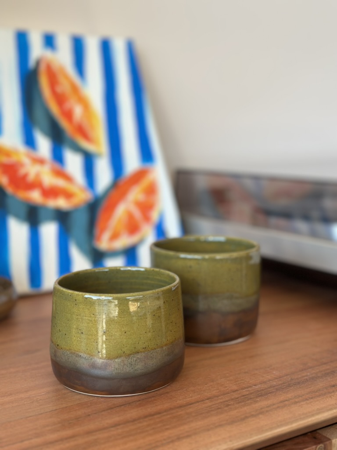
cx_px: 168
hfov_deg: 30.3
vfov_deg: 39.7
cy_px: 225
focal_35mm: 48
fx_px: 623
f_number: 1.78
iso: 80
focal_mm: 6.86
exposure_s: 1/214
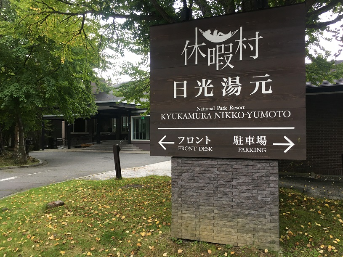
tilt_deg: +1.6
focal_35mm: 29
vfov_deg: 48.2
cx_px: 172
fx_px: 287
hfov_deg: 61.7
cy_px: 128
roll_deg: +0.4
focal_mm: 4.15
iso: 25
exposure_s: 1/30
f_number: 2.2
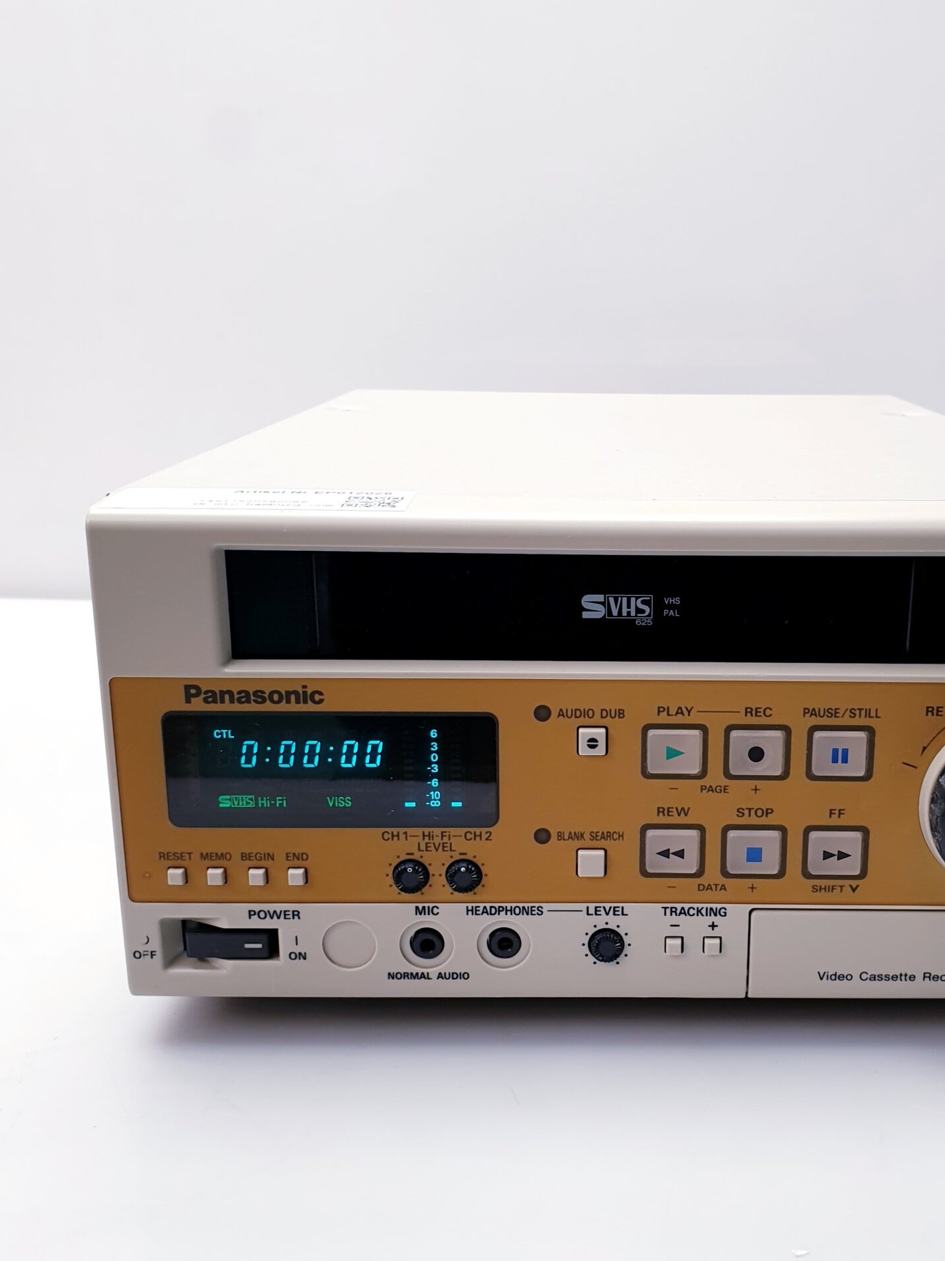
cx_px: 635
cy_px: 654
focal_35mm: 35
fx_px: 1274
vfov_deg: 52.6
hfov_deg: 40.2
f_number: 2.4
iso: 80
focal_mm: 4.3
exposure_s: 1/50
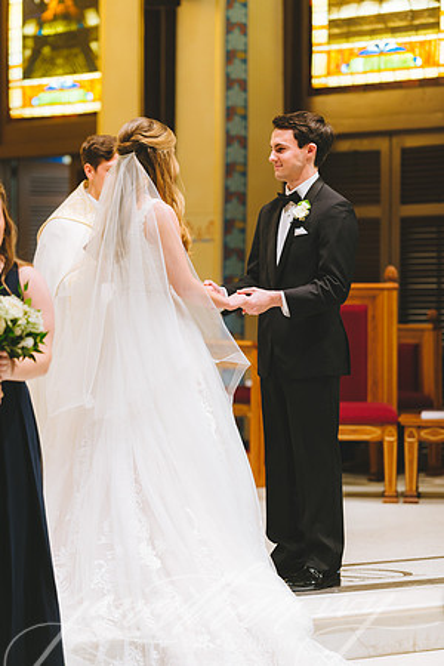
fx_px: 2405
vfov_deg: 15.8
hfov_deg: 10.5
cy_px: 333
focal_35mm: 130
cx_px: 222
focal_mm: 130
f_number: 2.8
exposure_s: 1/160
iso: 1600
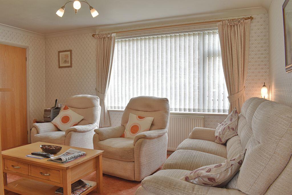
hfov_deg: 67.4
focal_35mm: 27
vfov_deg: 47.9
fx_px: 219
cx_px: 146
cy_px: 98
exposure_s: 1/6
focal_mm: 18
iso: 100
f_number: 13
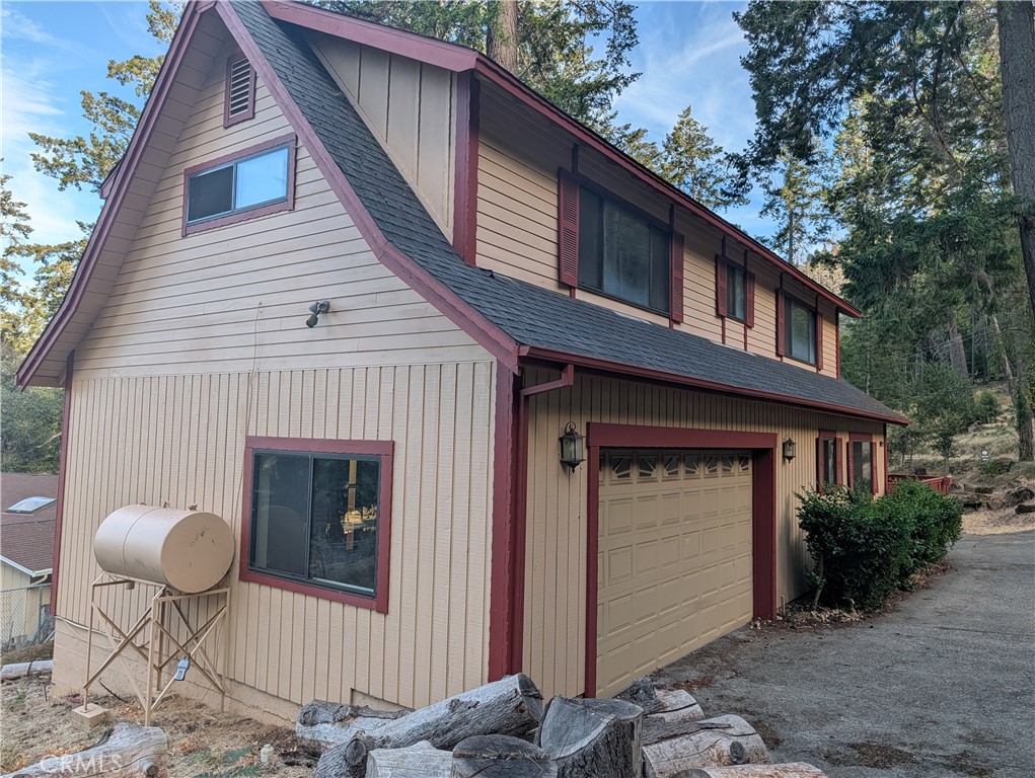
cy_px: 389
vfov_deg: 56.9
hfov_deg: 71.5
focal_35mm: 24
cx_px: 518
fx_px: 718
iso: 21
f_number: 1.68
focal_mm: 6.9
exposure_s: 1/364
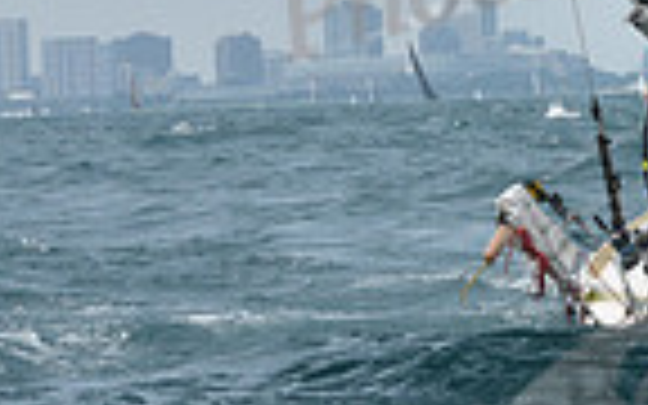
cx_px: 1148
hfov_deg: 4.6
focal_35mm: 453
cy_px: 115
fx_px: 8000
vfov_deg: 2.9
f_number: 11
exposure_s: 1/800
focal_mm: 110
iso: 250
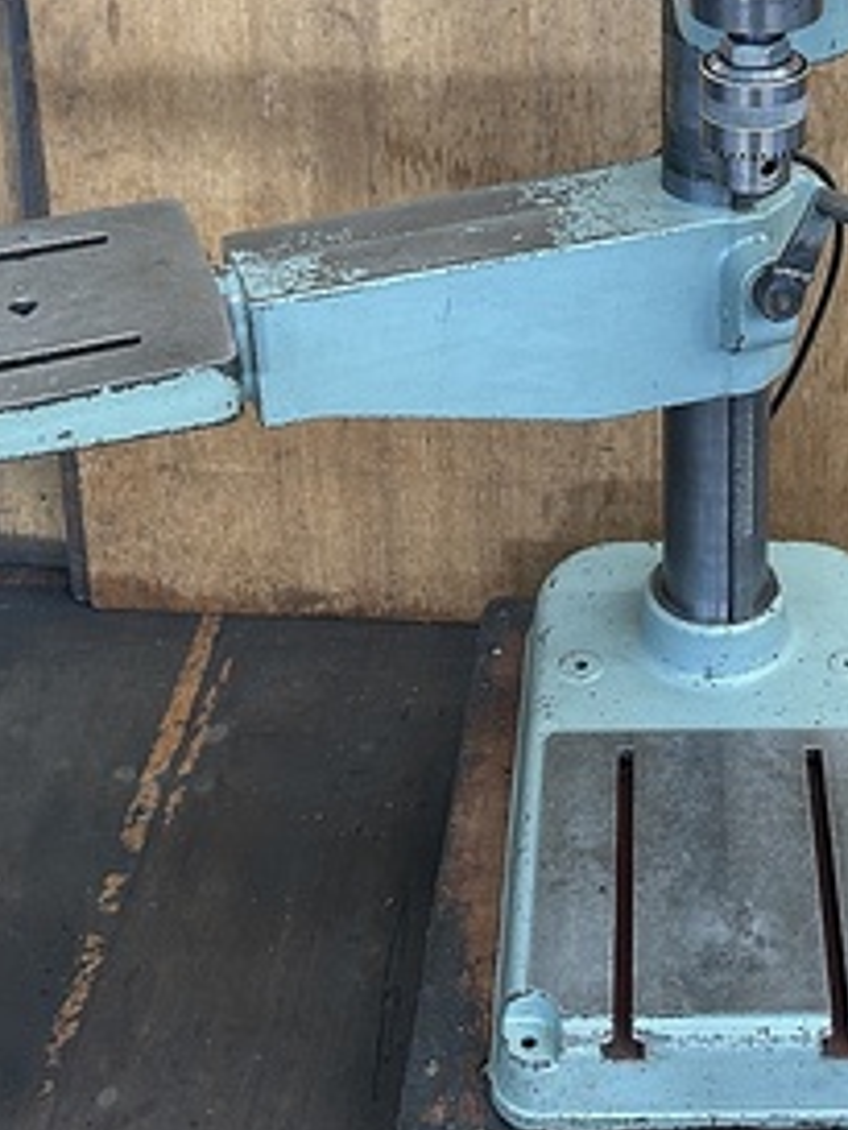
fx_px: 1991
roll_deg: +0.0
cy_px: 186
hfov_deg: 23.7
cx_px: 683
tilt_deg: -26.2
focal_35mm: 61
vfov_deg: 30.7
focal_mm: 5.7
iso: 125
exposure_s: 1/79
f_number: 1.5
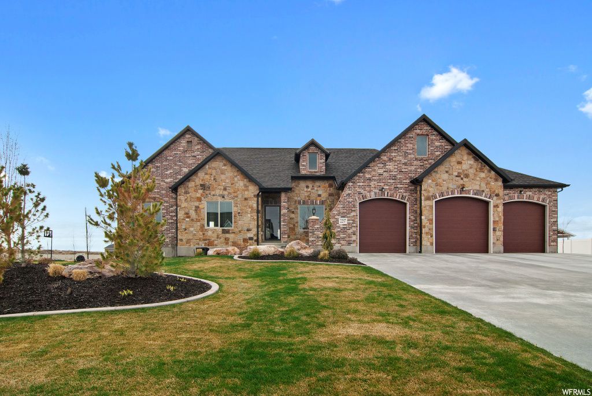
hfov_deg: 89.9
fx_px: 296
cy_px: 198
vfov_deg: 67.5
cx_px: 296
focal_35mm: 18
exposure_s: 1/200
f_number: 8
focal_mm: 12
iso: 100
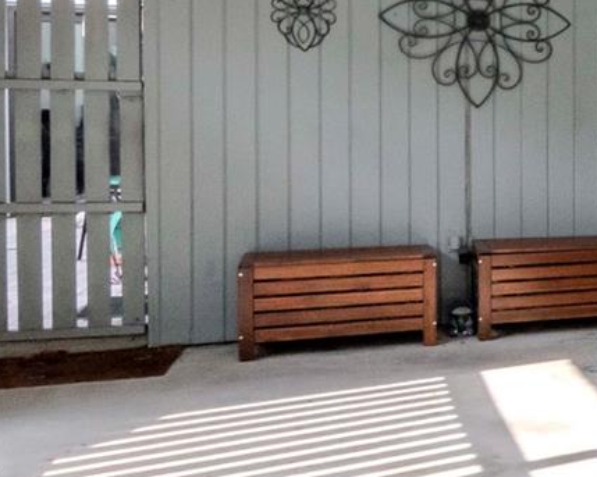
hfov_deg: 24.8
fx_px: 1020
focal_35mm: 58
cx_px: 905
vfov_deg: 26.1
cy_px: 149
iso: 800
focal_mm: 11
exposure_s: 1/80
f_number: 18
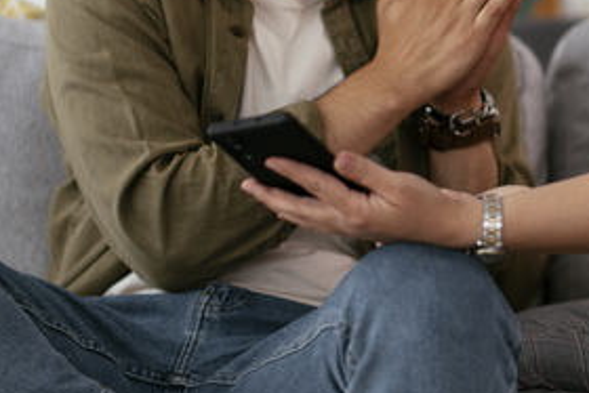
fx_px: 2455
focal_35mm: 150
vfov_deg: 9.1
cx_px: 456
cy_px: 39
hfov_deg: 13.6
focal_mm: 58
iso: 200
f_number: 2
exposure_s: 1/400
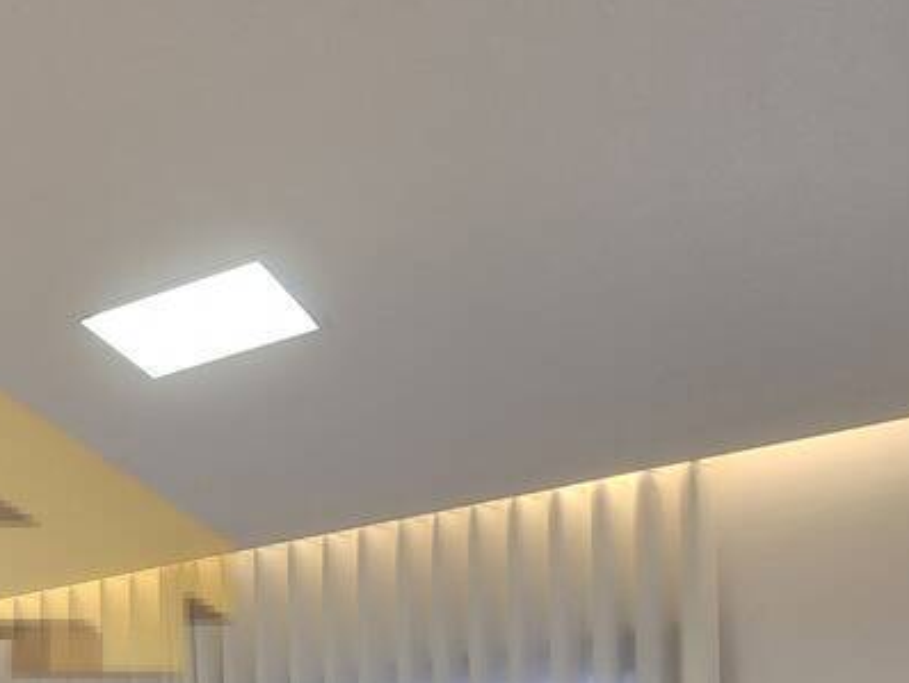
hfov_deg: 33.6
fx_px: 1235
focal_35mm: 47
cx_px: -153
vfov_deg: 25.5
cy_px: 941
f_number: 2.2
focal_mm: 2.2
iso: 64
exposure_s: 1/60
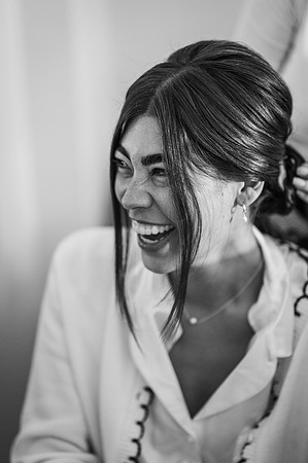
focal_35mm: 85
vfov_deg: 23.9
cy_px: 232
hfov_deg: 16.0
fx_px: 1093
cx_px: 154
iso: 1400
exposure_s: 1/200
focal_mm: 85
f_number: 1.8
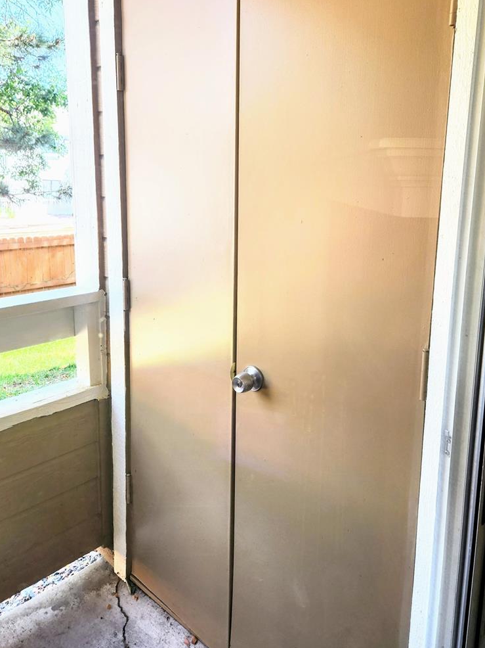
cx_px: 249
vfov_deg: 63.3
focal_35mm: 28
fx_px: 523
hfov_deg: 49.7
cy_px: 287
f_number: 1.8
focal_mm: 5.4
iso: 80
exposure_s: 1/180
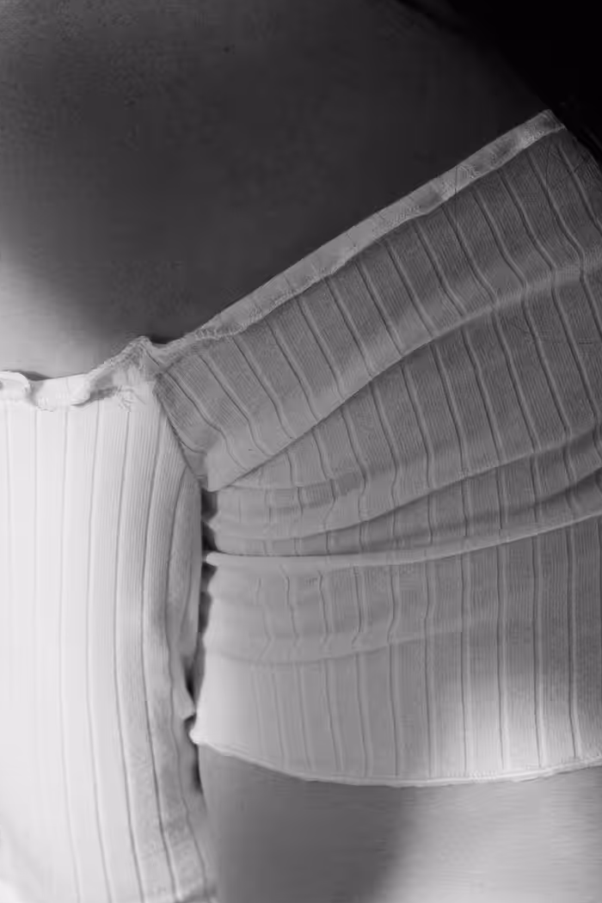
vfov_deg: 6.8
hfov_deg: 4.5
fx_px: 7600
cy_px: -22
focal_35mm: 303
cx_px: 345
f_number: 4
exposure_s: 1/2000
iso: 200
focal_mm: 35
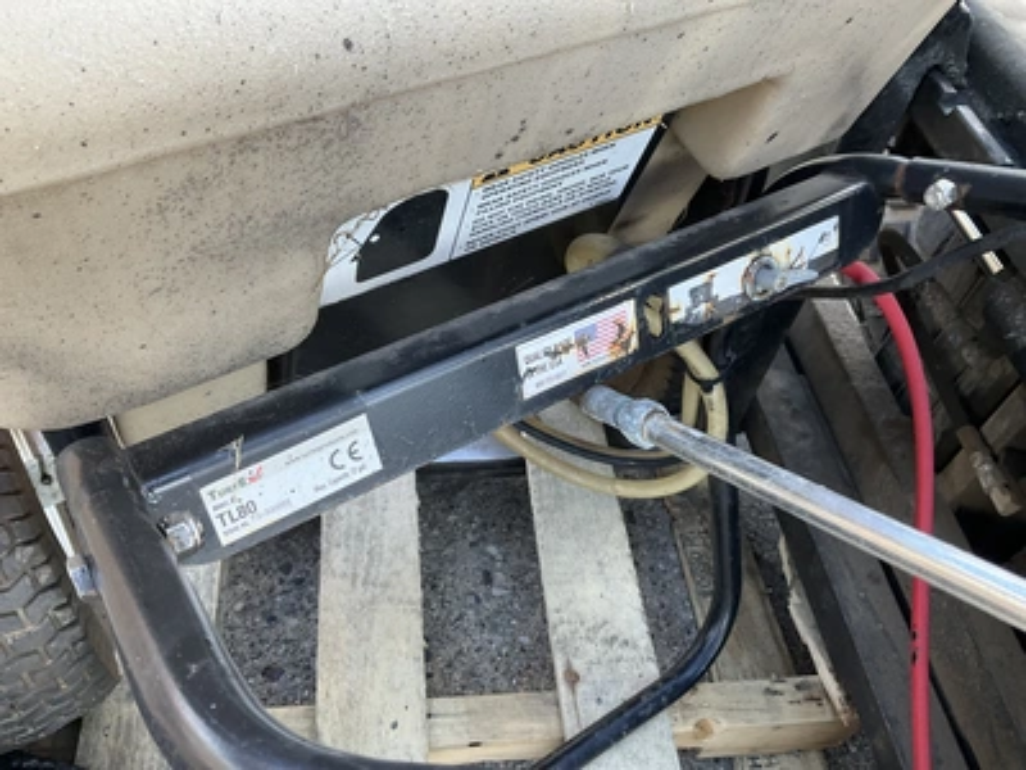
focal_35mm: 29
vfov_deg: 48.2
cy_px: 385
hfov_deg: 61.7
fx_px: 860
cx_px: 513
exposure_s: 1/122
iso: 32
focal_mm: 3
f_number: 1.8
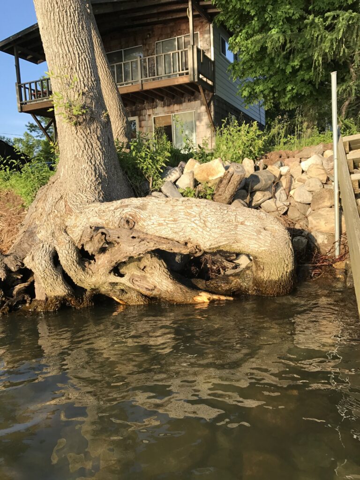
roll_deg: +1.3
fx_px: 388
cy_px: 240
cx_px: 180
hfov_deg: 49.7
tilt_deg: -6.8
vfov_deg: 63.4
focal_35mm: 28
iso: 20
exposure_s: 1/1100
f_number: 1.8
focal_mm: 3.99
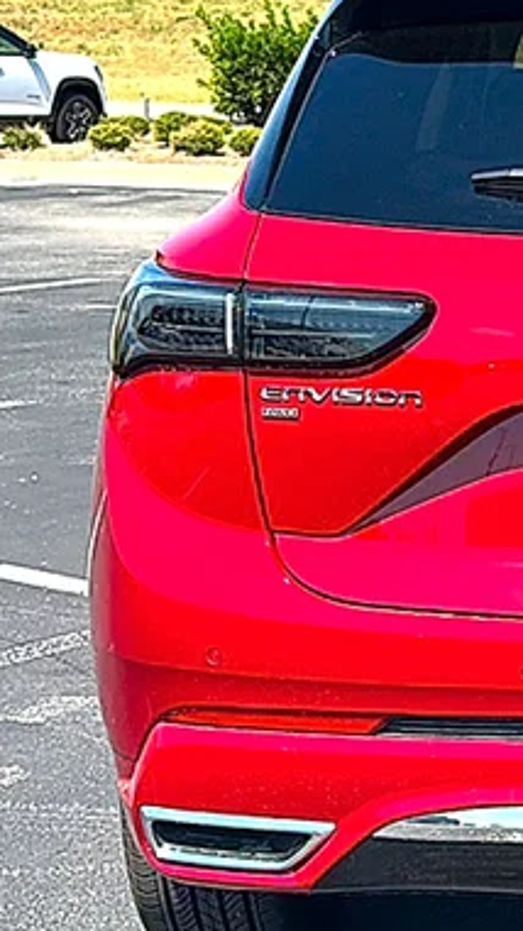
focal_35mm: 74
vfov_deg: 28.6
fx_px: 1826
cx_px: 806
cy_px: 473
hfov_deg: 15.0
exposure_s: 1/2674
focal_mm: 6.86
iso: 80
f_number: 1.78
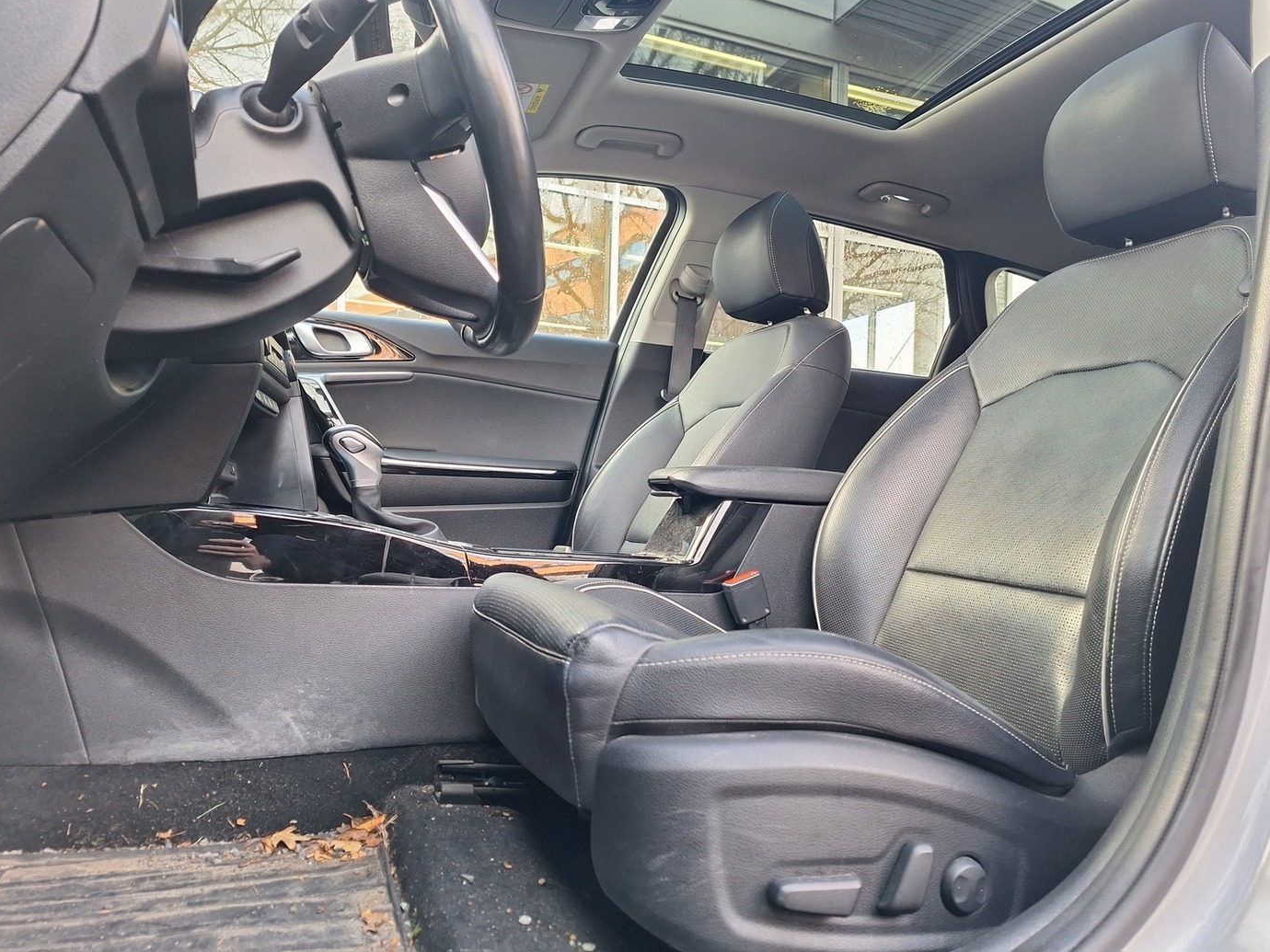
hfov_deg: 71.6
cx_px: 652
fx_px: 881
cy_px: 456
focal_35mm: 24
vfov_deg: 56.8
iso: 80
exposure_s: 1/50
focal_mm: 5.54
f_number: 1.8
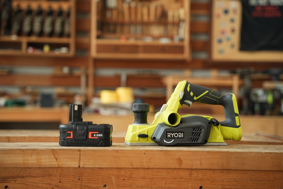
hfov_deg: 28.8
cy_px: 94
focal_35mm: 70
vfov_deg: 19.4
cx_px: 142
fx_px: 550
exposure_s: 1/100
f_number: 3.2
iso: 500
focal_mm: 70
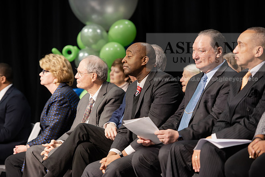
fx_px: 1178
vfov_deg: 8.6
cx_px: 132
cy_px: 88
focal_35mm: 160
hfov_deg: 12.8
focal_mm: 160
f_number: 3.2
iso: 1250
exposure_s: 1/125
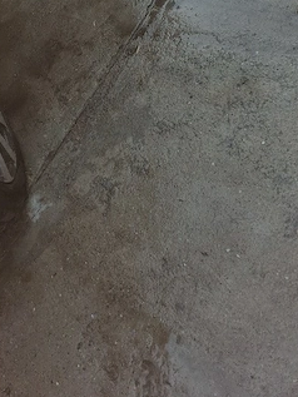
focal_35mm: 58
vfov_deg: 29.1
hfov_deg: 22.9
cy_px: -68
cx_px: -74
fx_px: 665
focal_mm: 5.4
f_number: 1.8
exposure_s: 1/909
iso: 25
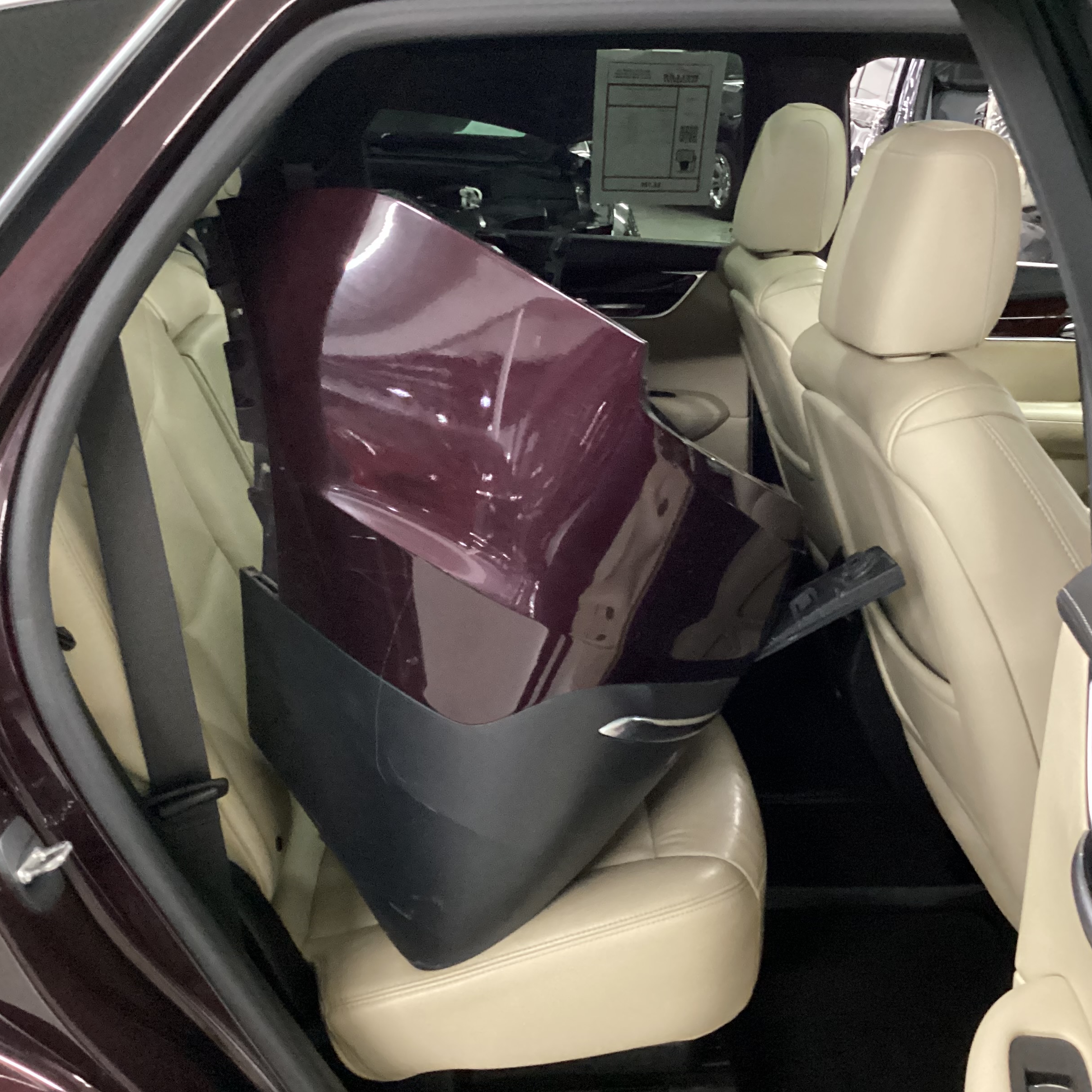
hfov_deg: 44.7
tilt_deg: -22.6
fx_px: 1321
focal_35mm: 37
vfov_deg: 44.9
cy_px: 543
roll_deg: -1.8
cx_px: 649
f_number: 2.4
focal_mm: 3.3
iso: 800
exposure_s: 1/20
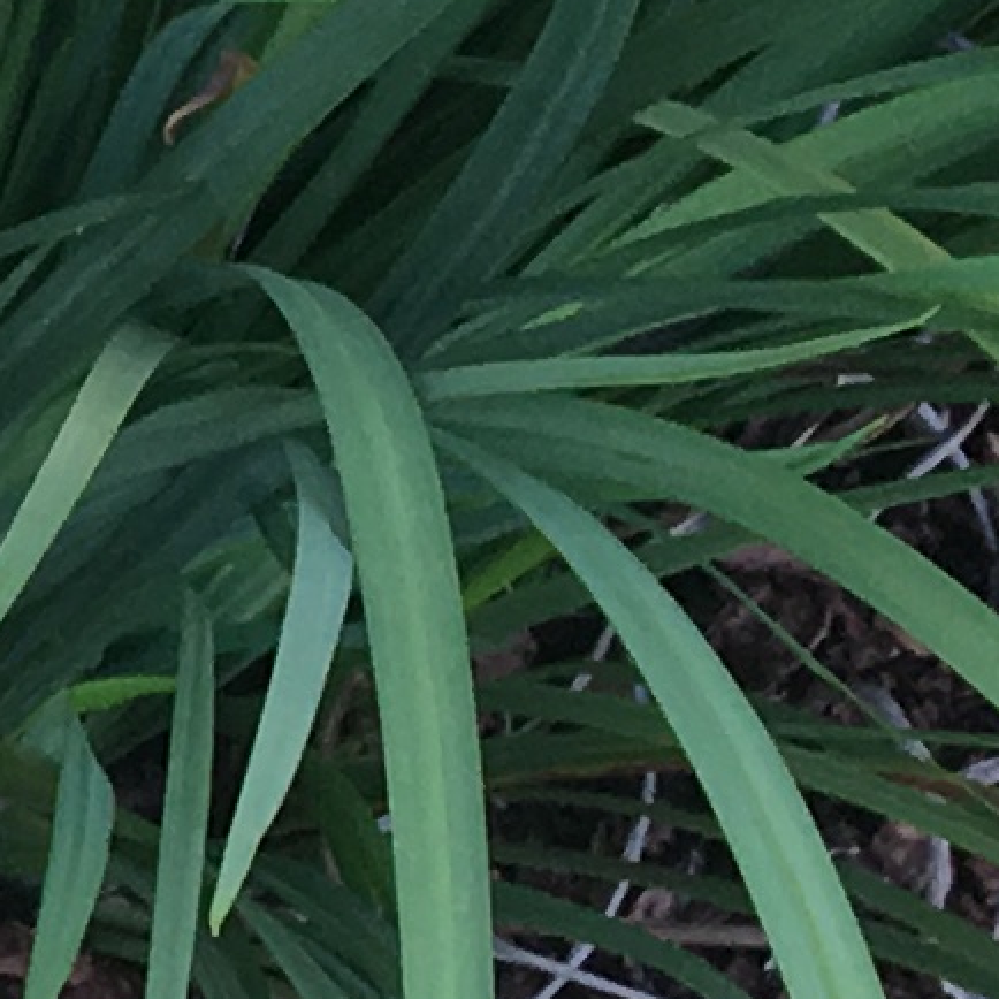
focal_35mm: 238
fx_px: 7771
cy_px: -131
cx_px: -2550
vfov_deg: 7.3
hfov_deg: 6.4
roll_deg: -3.5
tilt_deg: -39.6
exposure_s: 1/120
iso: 32
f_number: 2.2
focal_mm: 4.15
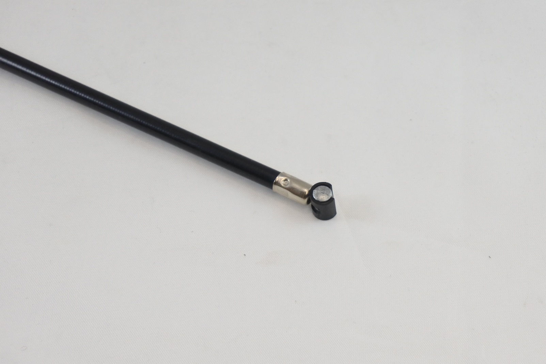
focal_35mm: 81
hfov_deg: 25.1
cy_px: 182
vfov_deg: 16.9
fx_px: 1229
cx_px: 273
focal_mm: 30
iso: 560
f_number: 5.6
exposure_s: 1/125
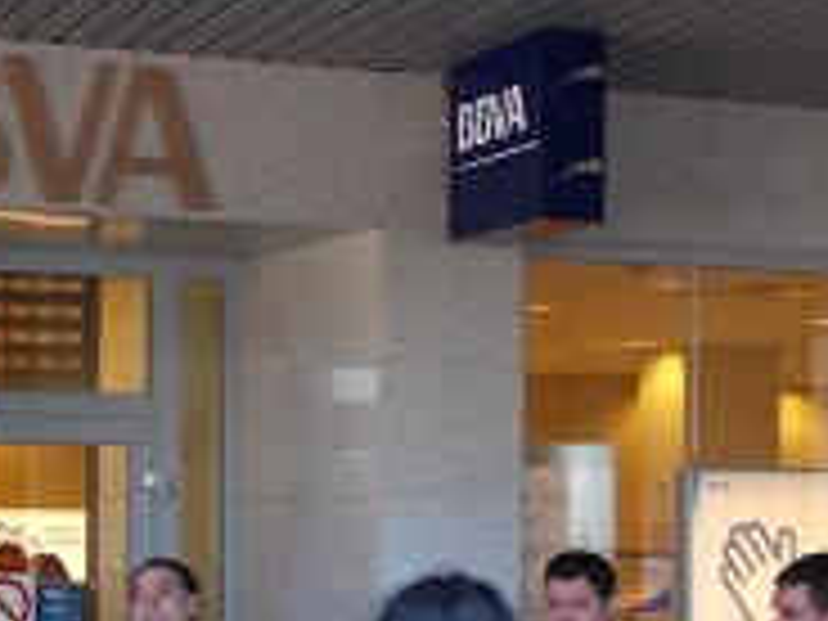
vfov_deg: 15.8
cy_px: 448
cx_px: 158
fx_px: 2225
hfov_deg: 20.8
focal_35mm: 93
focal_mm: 5.3
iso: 80
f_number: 3.1
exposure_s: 1/40
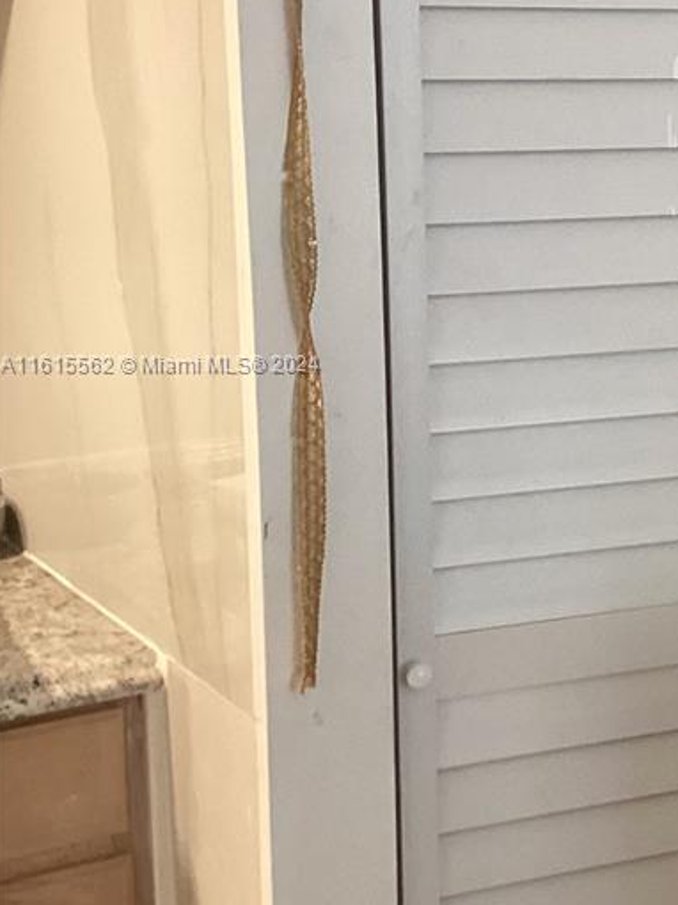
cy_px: 366
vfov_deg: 26.6
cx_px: 793
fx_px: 1908
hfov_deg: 19.1
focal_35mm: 73
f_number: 2.4
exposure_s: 1/50
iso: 160
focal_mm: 3.3
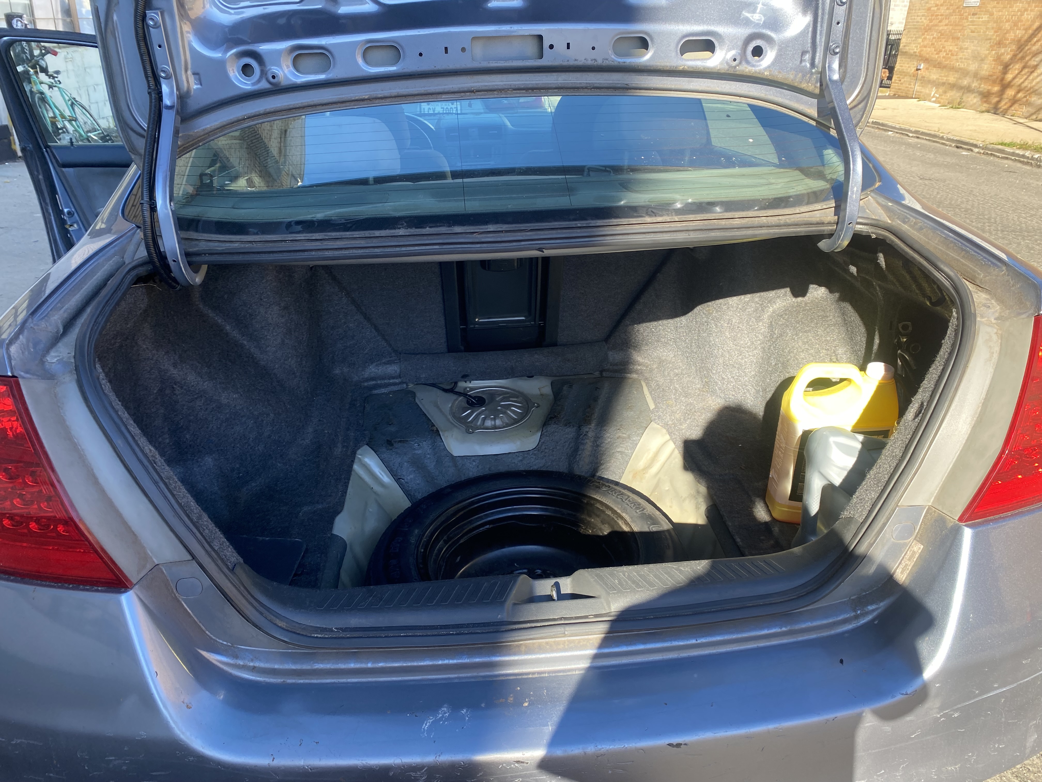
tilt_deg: -25.4
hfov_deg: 67.3
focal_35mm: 26
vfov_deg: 53.1
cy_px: 391
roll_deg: -1.1
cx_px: 521
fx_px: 783
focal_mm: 4.25
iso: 32
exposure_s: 1/287
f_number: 1.8
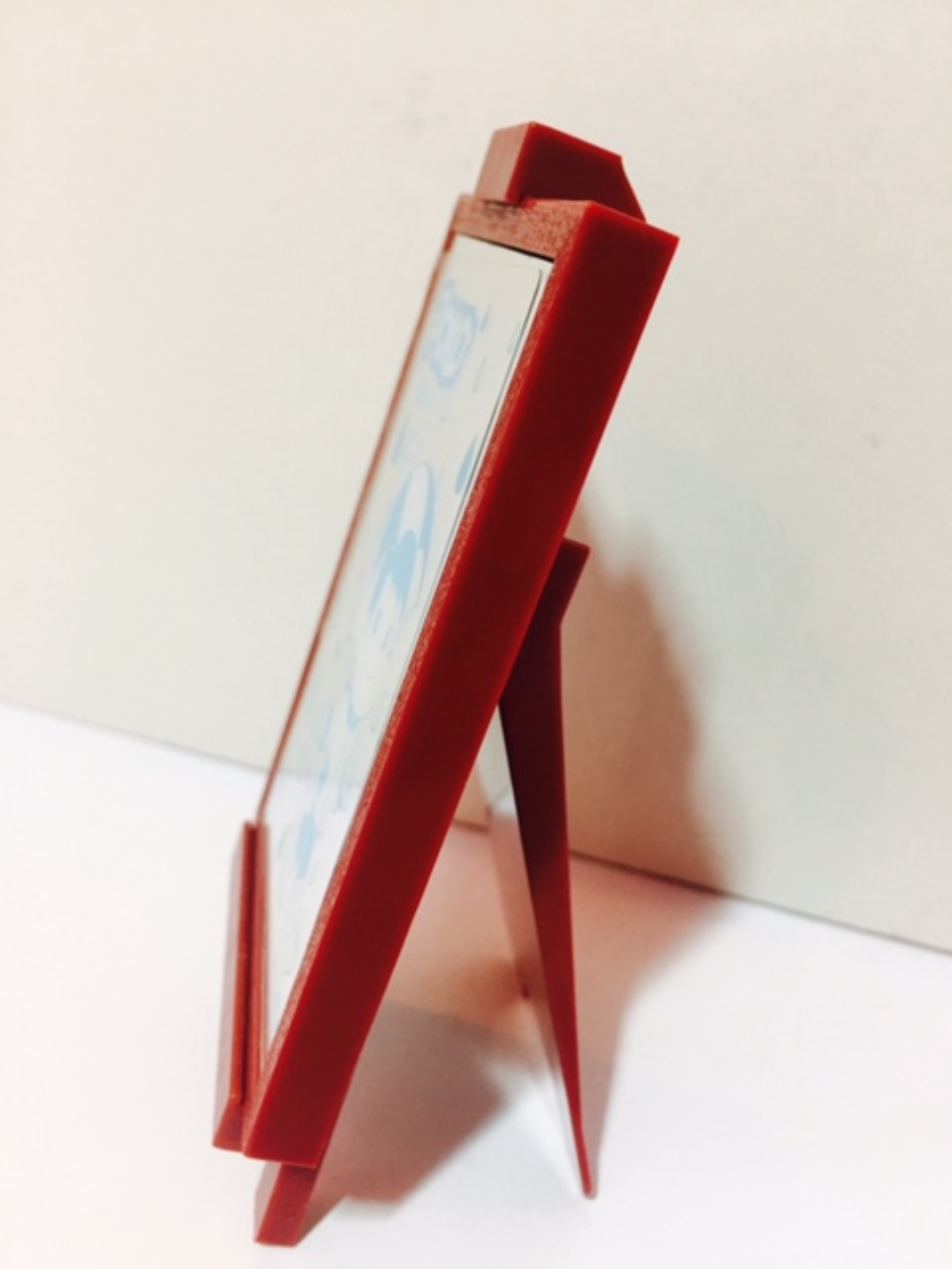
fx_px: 1063
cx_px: 476
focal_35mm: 29
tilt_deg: -19.2
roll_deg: -1.3
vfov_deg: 61.7
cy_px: 634
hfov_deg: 48.2
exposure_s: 1/33
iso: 125
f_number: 2.2
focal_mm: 4.15
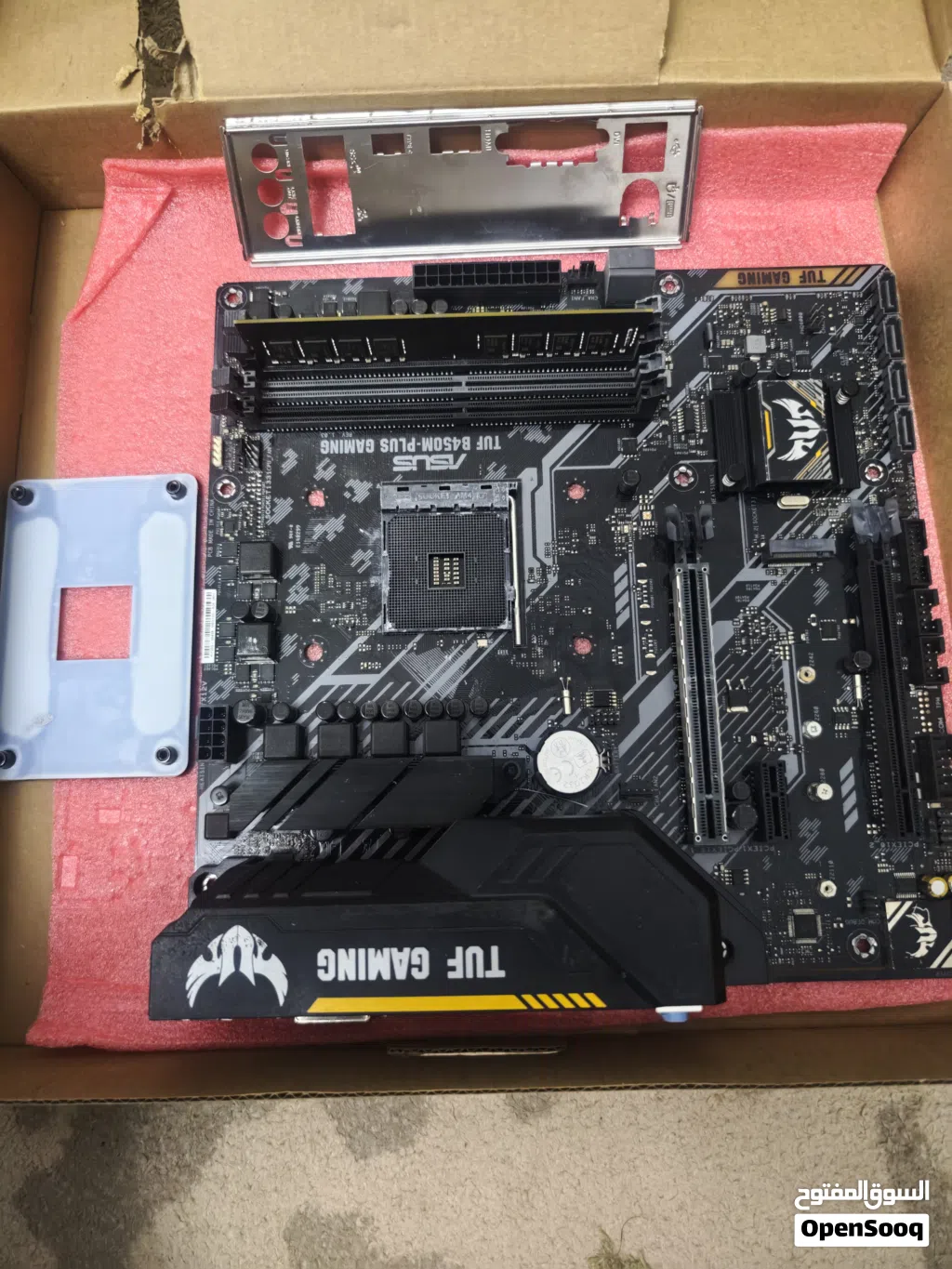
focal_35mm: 23
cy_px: 634
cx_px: 476
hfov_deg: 58.9
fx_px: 843
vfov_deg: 73.9
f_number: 1.63
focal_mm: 8.72
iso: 10000
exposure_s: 1/25
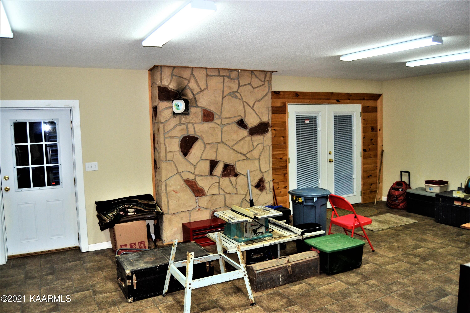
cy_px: 156
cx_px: 235
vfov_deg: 47.9
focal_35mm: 27
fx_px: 352
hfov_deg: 67.4
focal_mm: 18
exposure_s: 1/60
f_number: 3.5
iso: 500
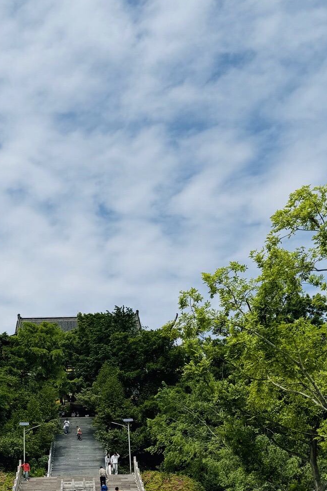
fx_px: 709
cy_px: 314
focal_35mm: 52
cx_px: 66
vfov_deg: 37.9
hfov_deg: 25.5
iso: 80
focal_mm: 6.76
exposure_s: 1/10417
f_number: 1.78
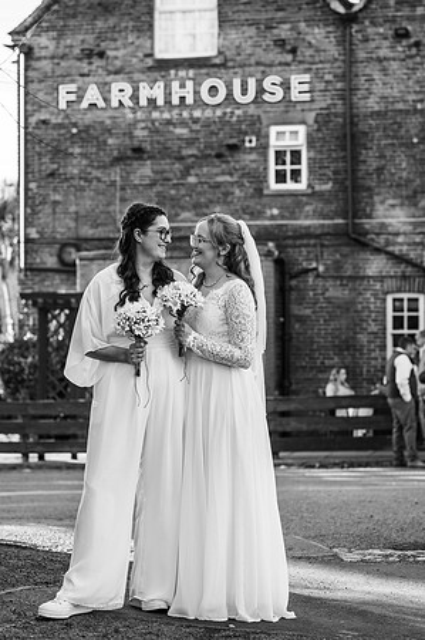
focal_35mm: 85
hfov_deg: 16.0
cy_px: 320
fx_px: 1509
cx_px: 212
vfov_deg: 23.9
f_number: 4
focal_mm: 85
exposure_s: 1/200
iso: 100
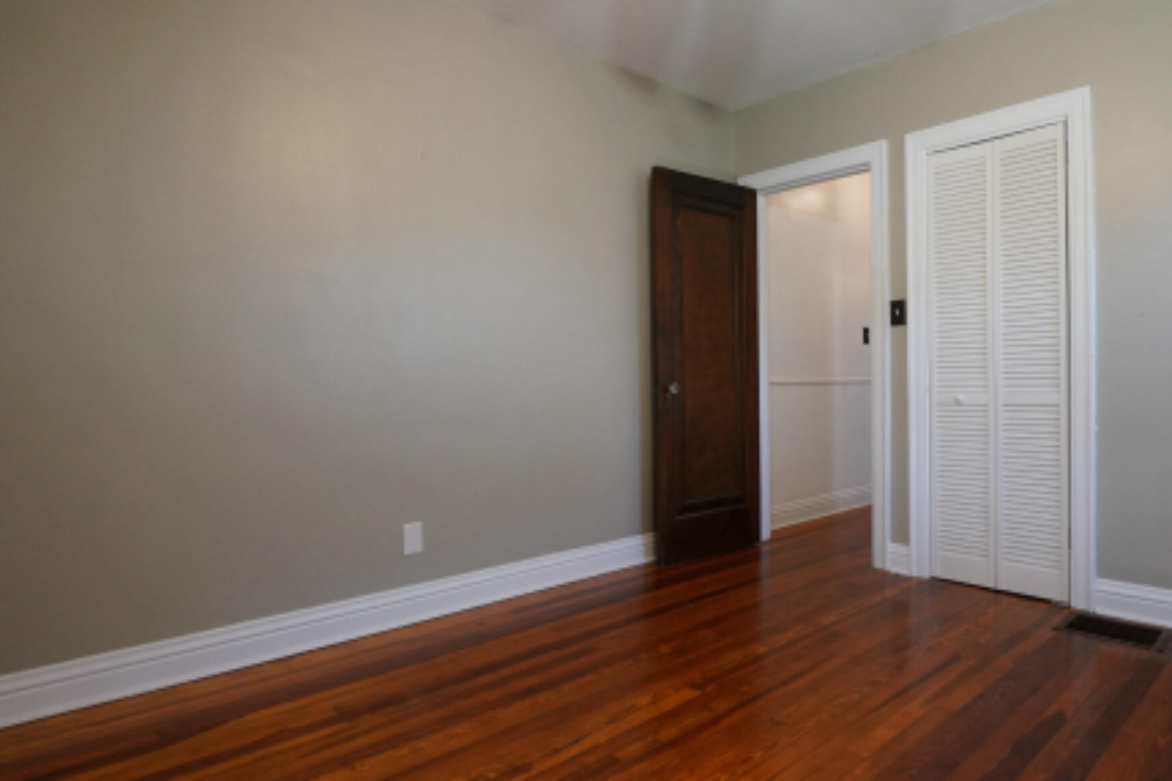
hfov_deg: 80.4
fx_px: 684
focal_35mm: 21
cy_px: 382
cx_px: 691
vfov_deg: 59.5
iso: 1600
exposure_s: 1/160
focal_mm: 12
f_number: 4
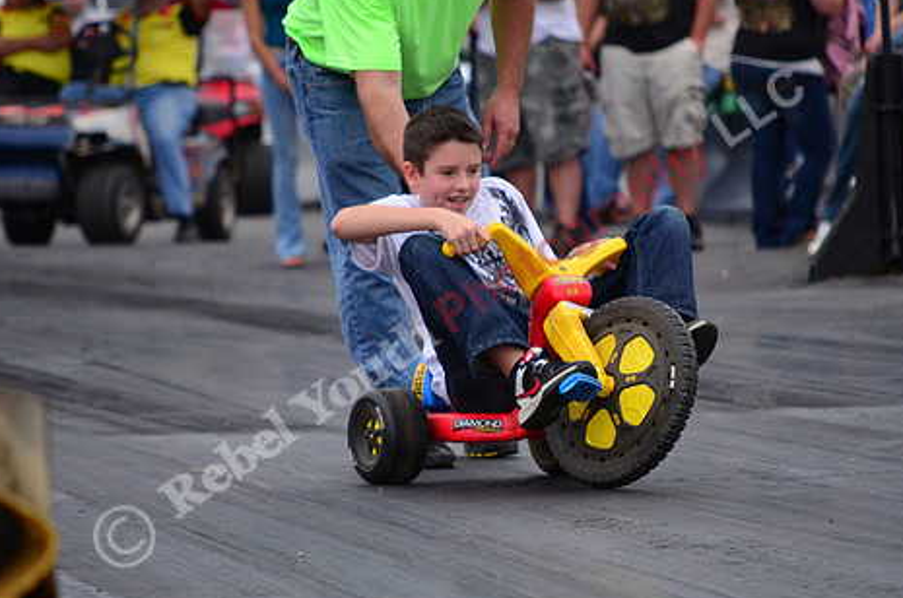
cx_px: 470
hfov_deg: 5.5
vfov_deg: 3.7
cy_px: 316
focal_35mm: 374
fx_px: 9362
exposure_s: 1/2500
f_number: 6.3
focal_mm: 200
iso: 1000
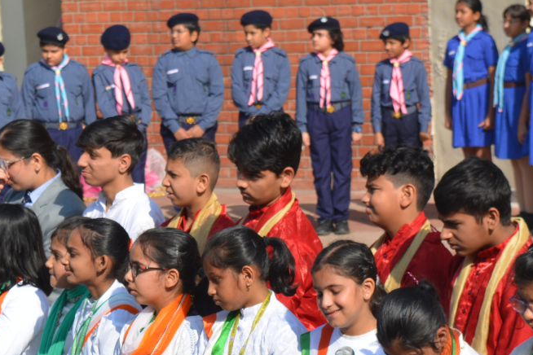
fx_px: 2813
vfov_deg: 7.2
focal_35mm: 190
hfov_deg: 10.8
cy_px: 327
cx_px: 167
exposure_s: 1/320
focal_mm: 46
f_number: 9
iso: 100
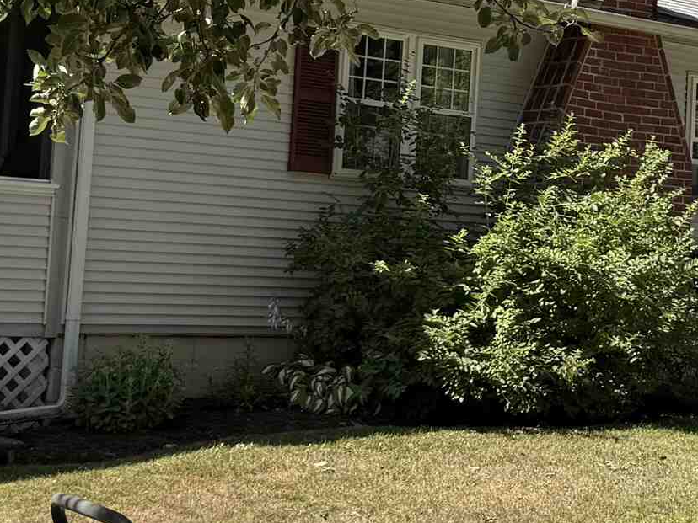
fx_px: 1795
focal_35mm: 89
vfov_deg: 16.4
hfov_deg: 21.9
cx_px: 456
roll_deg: -3.3
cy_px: 76
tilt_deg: +4.8
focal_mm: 6.76
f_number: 1.78
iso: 80
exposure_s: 1/2232
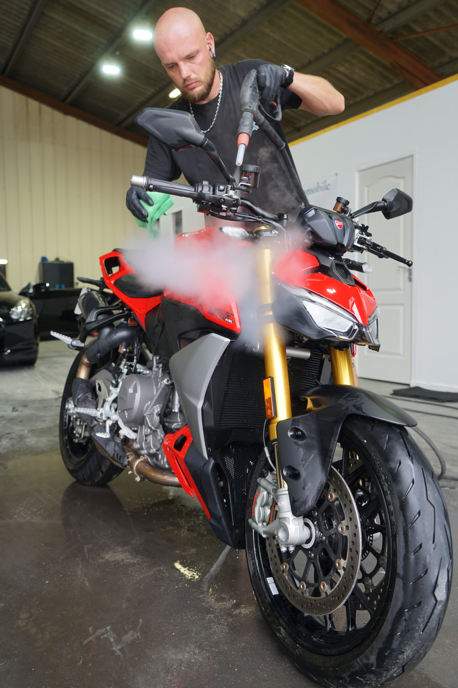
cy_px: 344
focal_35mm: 29
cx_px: 229
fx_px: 553
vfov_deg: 63.7
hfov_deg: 45.0
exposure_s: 1/60
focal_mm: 29
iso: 100
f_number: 4
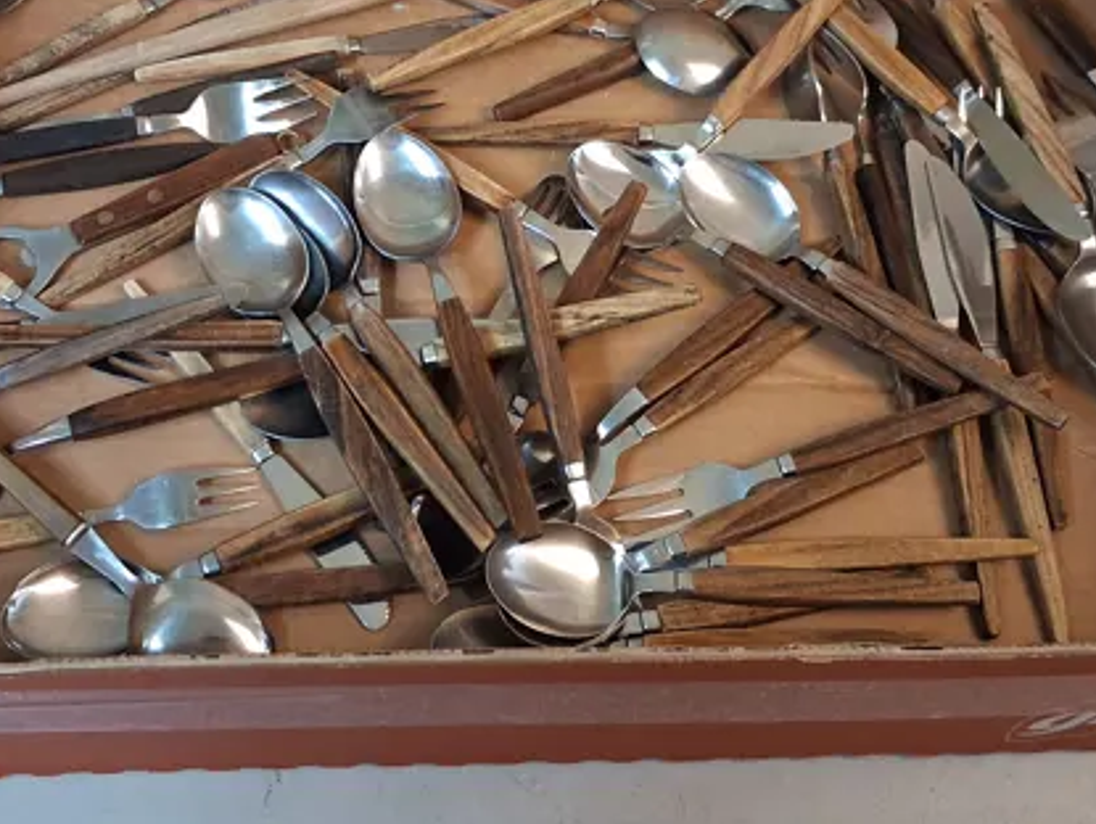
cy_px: 235
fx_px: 1648
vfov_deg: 27.8
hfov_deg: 36.8
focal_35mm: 52
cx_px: 536
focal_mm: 4
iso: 640
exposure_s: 1/50
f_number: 1.8
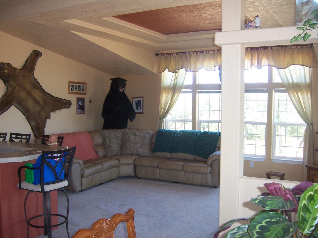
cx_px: 159
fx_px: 331
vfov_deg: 39.7
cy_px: 119
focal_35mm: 36
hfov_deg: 51.4
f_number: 2.8
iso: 125
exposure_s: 1/60
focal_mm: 6.2
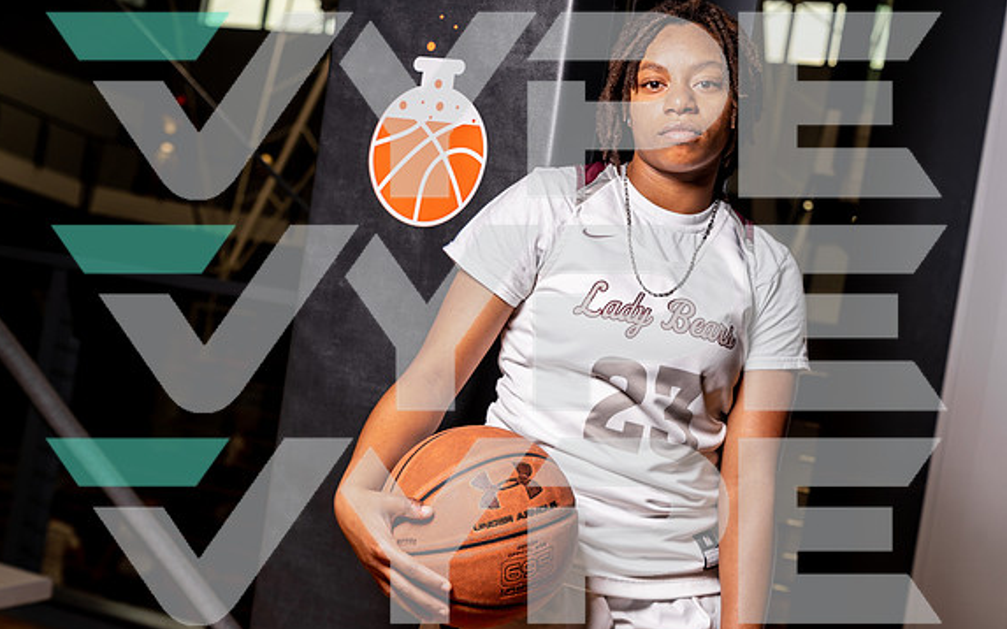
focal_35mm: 63
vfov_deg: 20.6
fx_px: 1729
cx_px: 499
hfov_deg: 32.5
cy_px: 319
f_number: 5.6
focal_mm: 61
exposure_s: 1/125
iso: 100
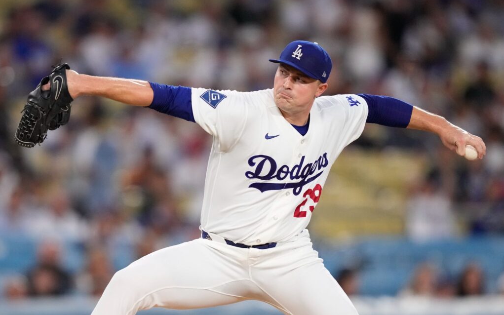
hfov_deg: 5.1
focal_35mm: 409
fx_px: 5618
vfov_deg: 3.2
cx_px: 252
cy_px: 164
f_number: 2.8
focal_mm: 400
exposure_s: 1/3200
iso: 3200
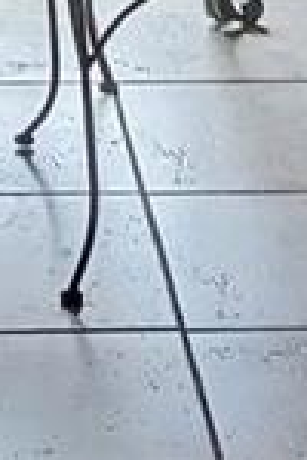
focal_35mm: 216
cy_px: -742
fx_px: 2763
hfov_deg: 6.3
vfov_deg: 8.5
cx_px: 0
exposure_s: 1/60
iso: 100
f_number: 1.8
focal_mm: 3.98
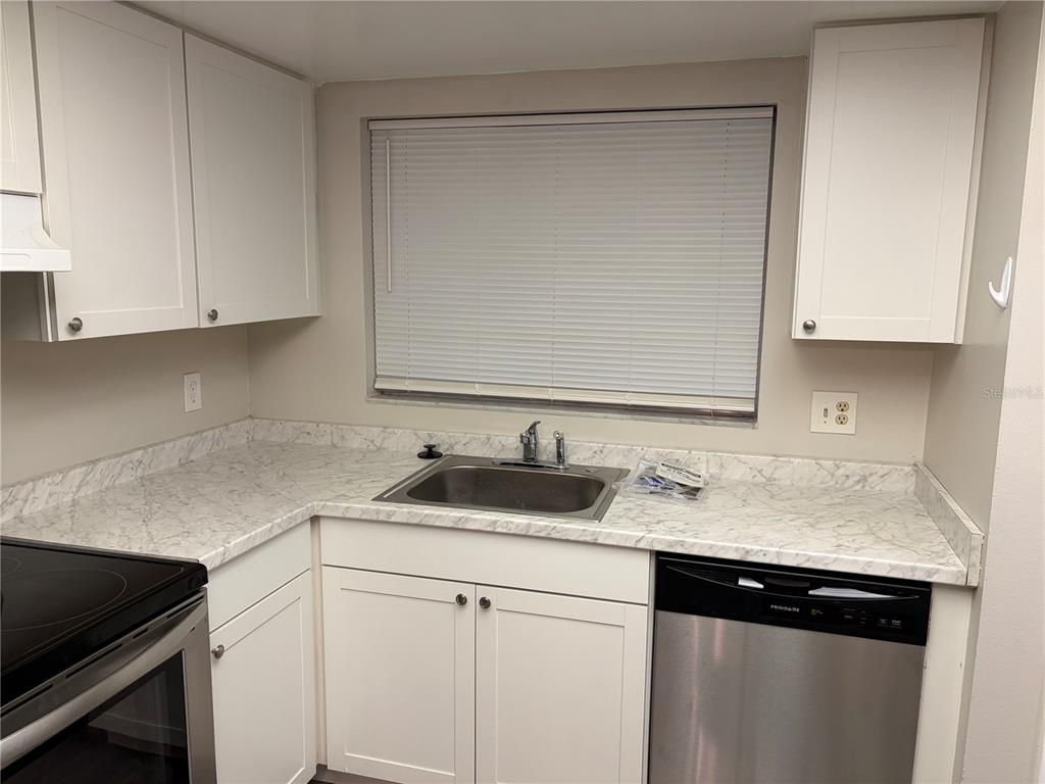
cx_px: 522
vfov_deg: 53.1
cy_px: 392
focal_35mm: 26
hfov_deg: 67.3
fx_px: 785
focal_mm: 5.96
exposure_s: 1/60
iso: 125
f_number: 1.6
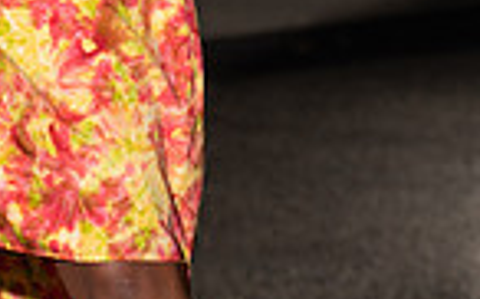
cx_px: 54
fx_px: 4771
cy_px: -384
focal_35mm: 365
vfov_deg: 3.5
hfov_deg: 5.8
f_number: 6.3
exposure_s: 1/200
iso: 1000
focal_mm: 116
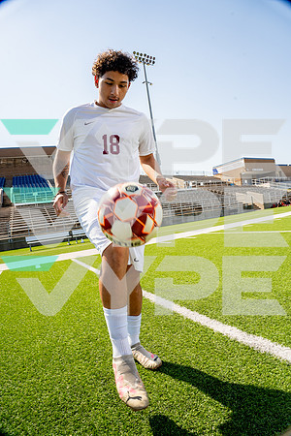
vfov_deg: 84.0
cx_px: 146
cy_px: 218
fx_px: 242
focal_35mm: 20
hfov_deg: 61.9
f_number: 11
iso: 320
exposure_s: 1/250
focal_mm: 20
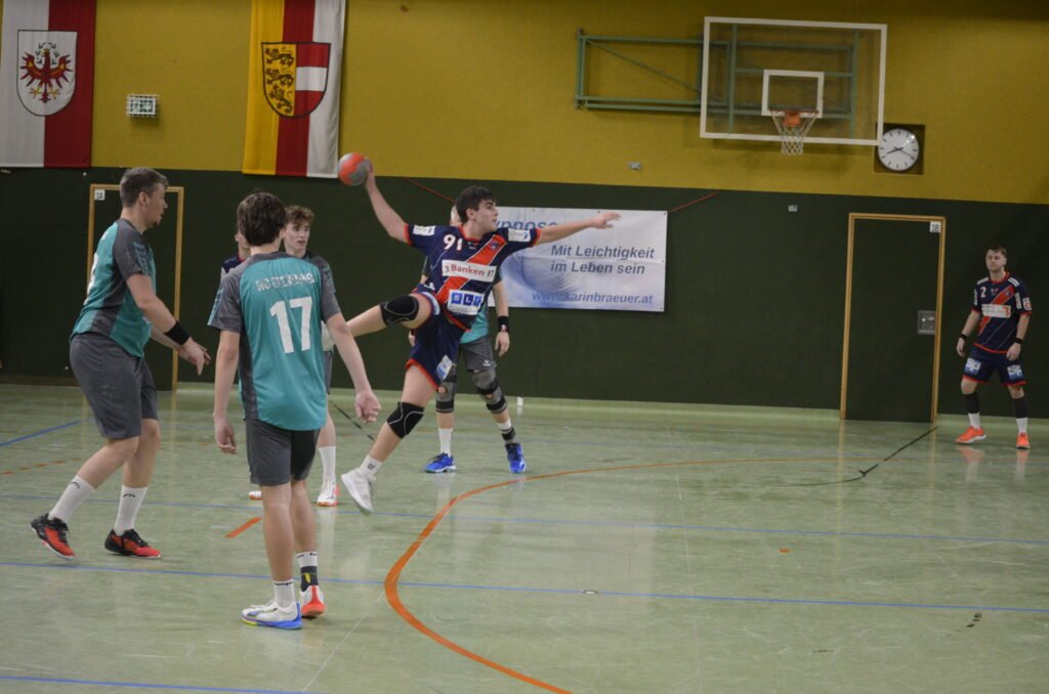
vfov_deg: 16.5
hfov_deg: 24.7
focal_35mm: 82
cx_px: 524
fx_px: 2399
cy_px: 347
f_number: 4
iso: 1600
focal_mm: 55
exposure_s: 1/250
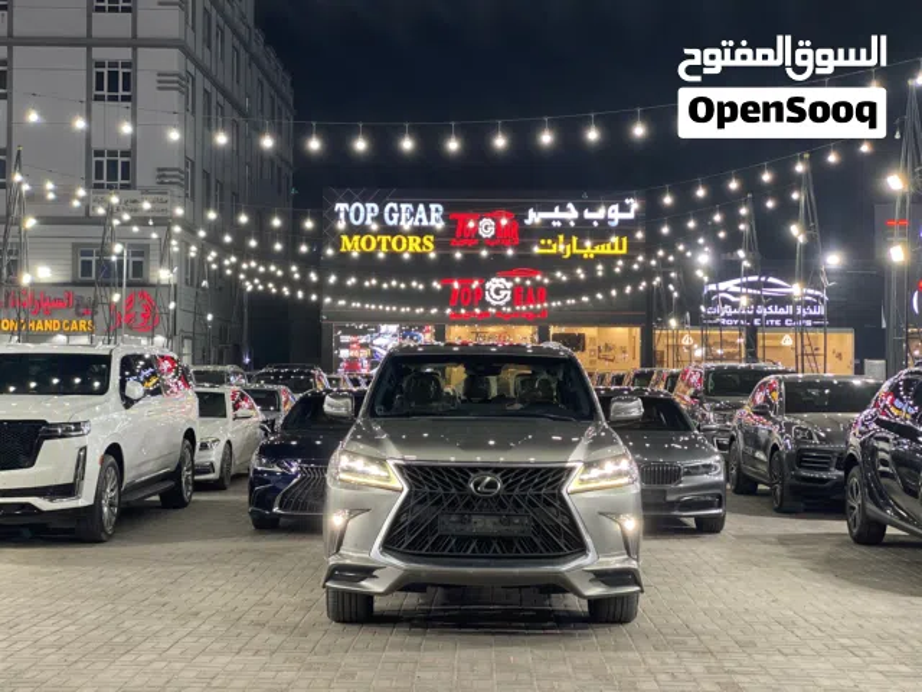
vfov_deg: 28.0
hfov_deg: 36.8
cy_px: 346
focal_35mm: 52
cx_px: 461
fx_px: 1385
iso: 200
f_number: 2
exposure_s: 1/100
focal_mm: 6
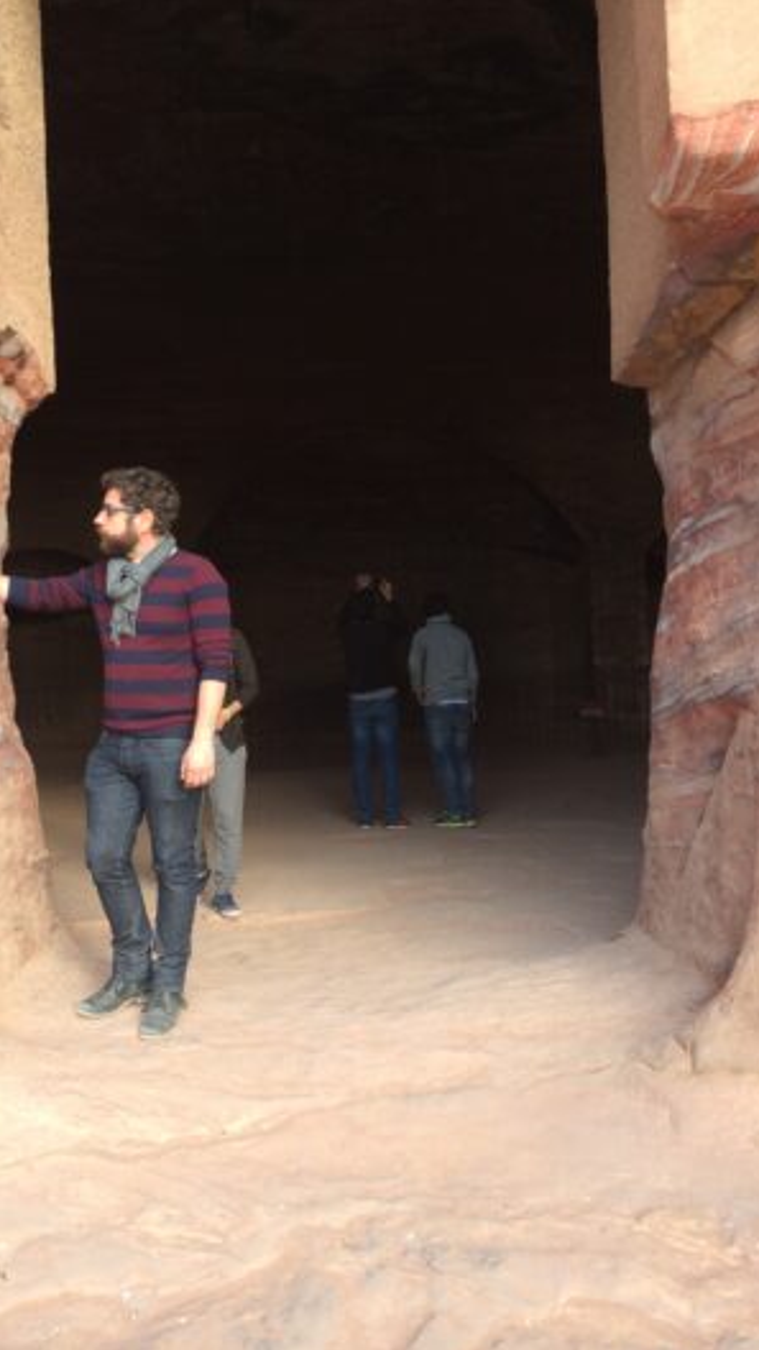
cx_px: 263
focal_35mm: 33
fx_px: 1181
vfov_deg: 59.5
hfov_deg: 35.3
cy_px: 671
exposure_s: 1/152
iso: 32
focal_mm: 4.12
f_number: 2.2
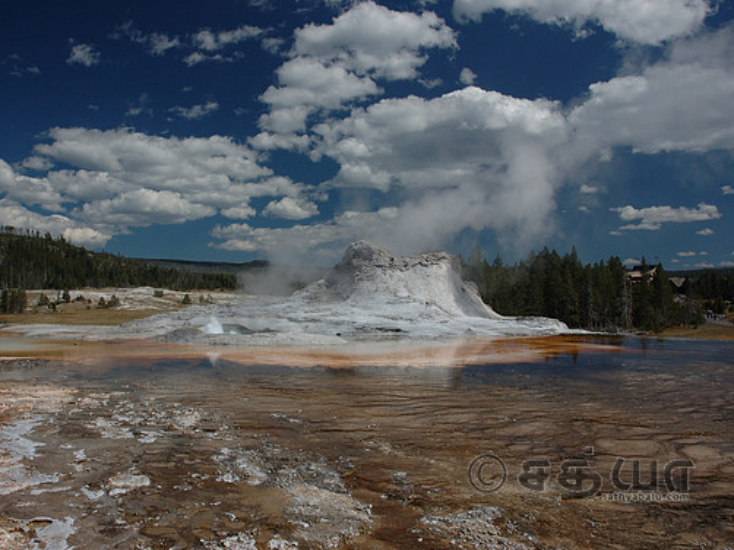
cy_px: 272
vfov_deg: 46.8
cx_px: 316
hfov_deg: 59.7
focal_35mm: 30
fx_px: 636
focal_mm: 18
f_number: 9
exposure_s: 1/320
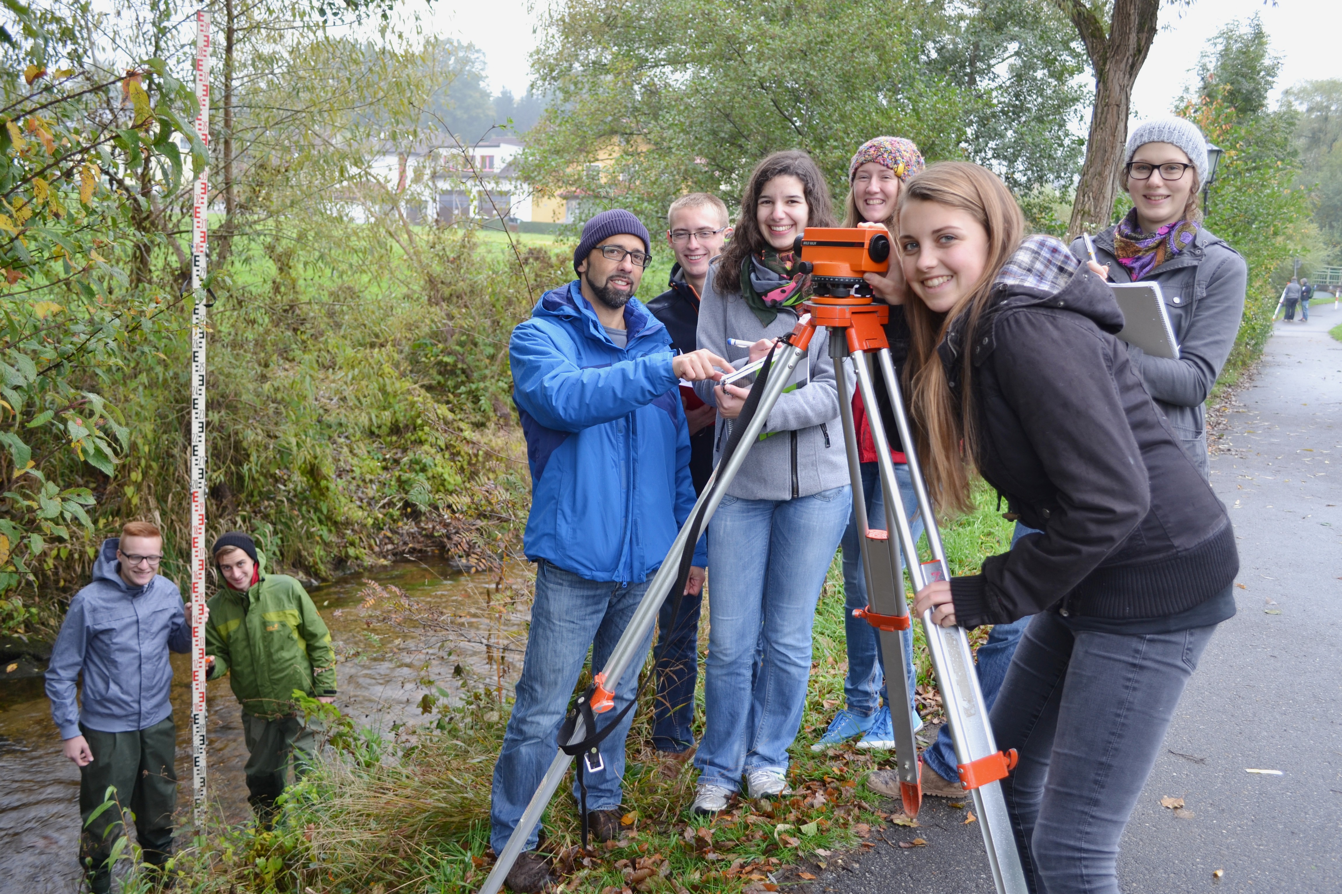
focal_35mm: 30
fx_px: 1118
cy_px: 447
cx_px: 671
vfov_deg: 43.6
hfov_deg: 61.9
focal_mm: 20
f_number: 3.8
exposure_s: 1/30
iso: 100
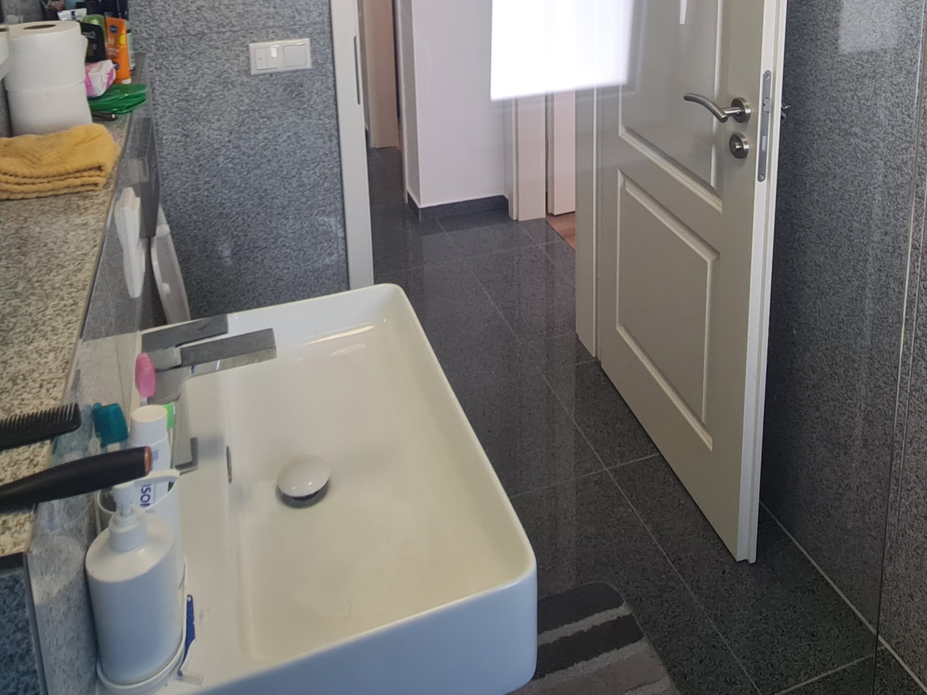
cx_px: 441
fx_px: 723
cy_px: 5
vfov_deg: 44.1
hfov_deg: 65.3
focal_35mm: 27
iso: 80
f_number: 2.2
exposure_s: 1/50
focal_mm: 2.2
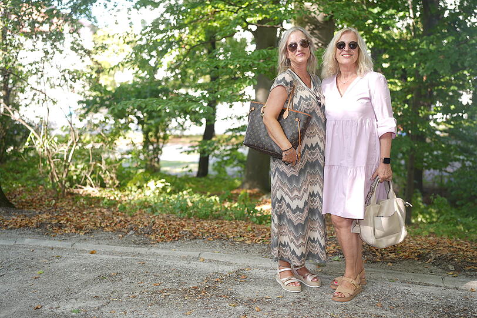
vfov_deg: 37.8
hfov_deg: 54.4
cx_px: 238
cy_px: 159
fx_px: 464
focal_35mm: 35
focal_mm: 35
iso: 50
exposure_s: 1/60
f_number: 1.8
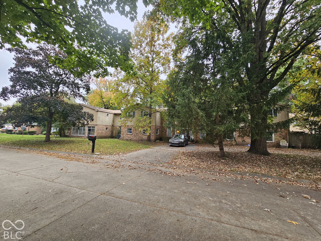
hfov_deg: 106.2
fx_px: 121
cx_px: 160
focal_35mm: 13
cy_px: 120
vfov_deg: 89.9
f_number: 2.2
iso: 50
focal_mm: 2.2
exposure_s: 1/107
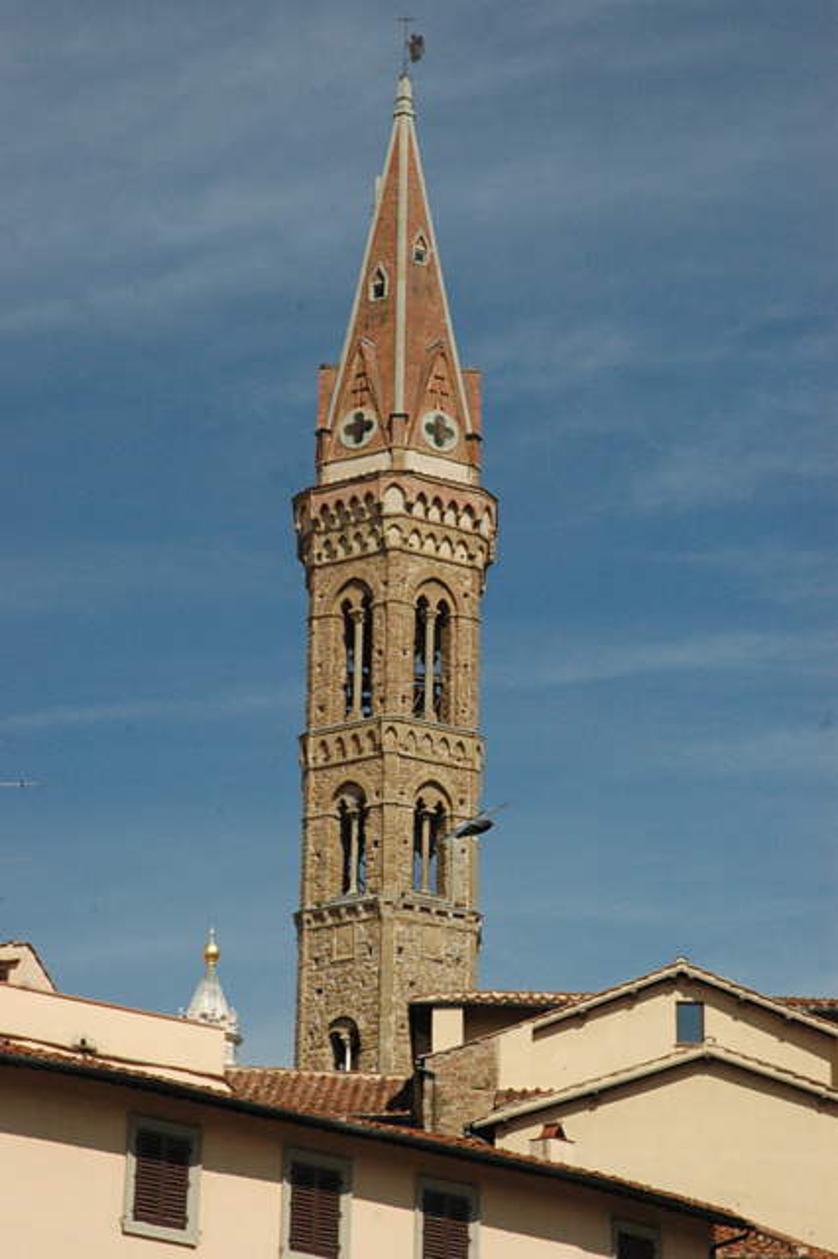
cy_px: 630
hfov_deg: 14.7
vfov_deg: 21.9
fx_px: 3251
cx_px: 419
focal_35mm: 93
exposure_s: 1/500
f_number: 11
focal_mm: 62
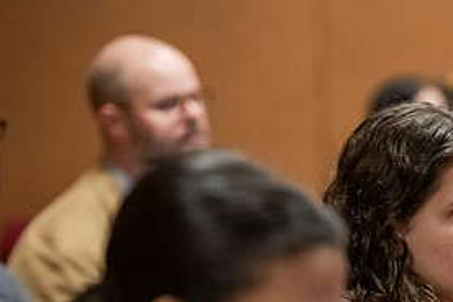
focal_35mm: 284
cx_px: 446
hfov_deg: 7.2
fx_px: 3573
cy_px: 313
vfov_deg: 4.8
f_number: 3.2
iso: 4000
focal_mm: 135
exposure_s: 1/160
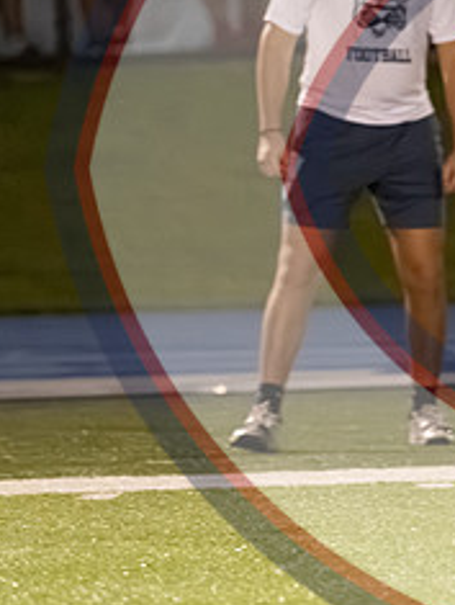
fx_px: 19278
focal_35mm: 1103
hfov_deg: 1.4
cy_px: 167
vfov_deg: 1.8
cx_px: 662
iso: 25600
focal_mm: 400
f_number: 4.5
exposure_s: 1/1600
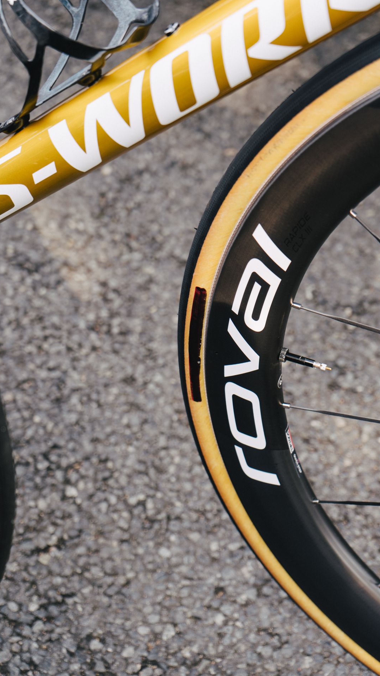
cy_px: 340
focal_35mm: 74
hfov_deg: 16.3
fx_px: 1325
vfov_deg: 28.6
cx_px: 214
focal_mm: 70
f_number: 5.6
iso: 250
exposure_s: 1/80
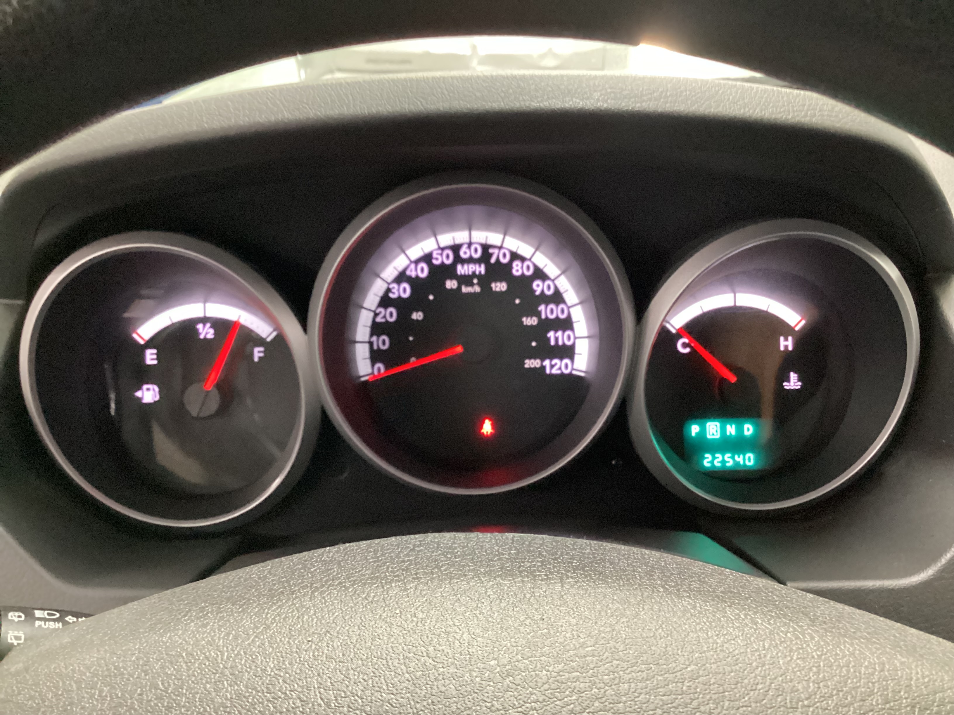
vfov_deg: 45.4
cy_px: 358
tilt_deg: -27.2
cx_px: 477
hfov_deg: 58.4
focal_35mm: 31
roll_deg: -1.0
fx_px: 854
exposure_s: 1/30
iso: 800
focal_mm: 3.3
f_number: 2.4
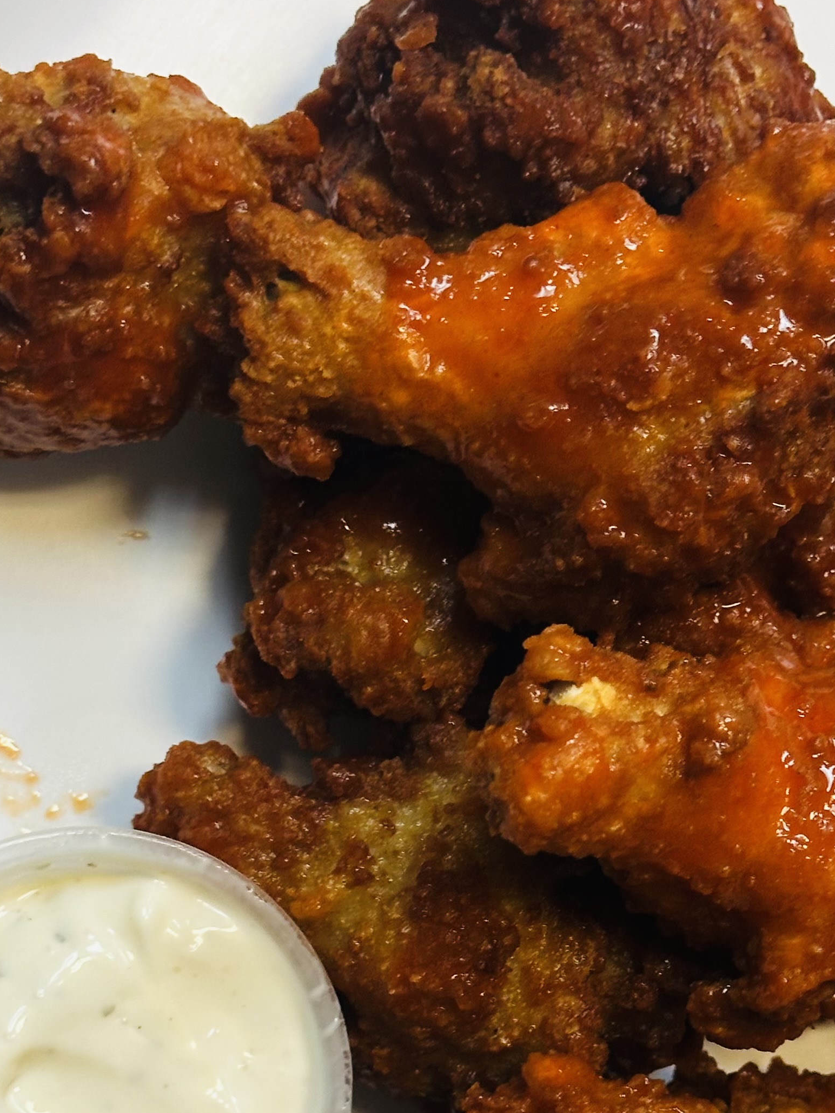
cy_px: 840
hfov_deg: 15.7
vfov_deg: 20.7
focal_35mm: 94
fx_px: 3024
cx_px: 535
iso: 100
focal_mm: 6.86
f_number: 1.78
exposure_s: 1/43
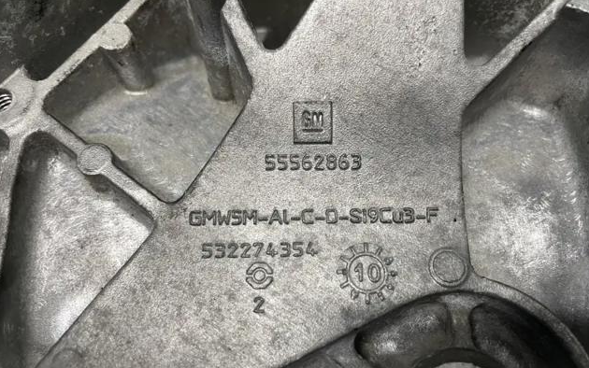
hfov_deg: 66.5
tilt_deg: -60.4
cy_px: 190
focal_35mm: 28
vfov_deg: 44.6
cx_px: 295
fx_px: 450
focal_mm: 4.2
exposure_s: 1/100
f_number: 1.6
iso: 125
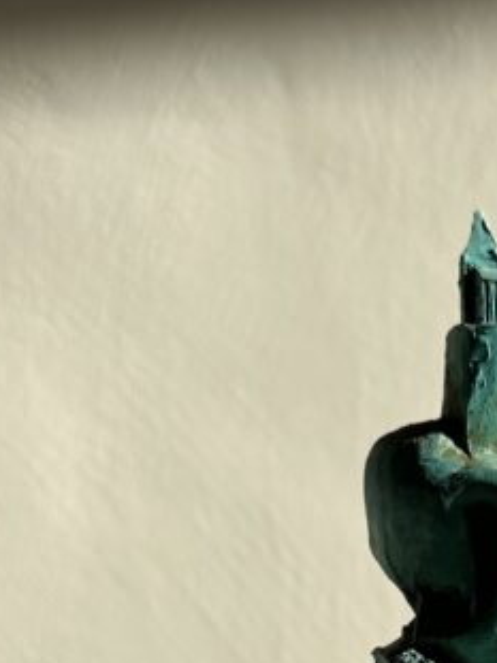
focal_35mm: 79
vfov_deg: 21.7
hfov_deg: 18.0
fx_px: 1513
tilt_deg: -2.8
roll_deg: +0.4
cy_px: 912
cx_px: 552
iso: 80
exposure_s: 1/3717
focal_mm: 6.86
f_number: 1.78
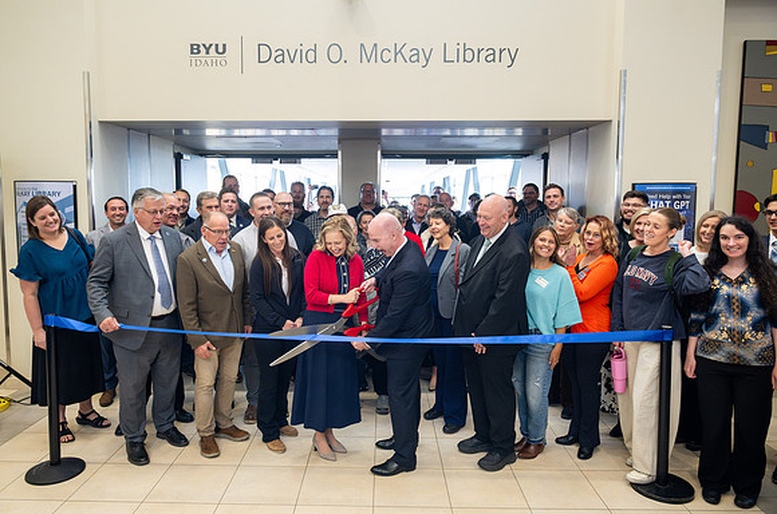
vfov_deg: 50.9
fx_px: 541
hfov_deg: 71.4
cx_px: 374
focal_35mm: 25
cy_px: 247
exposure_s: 1/320
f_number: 4
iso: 4000
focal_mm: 24
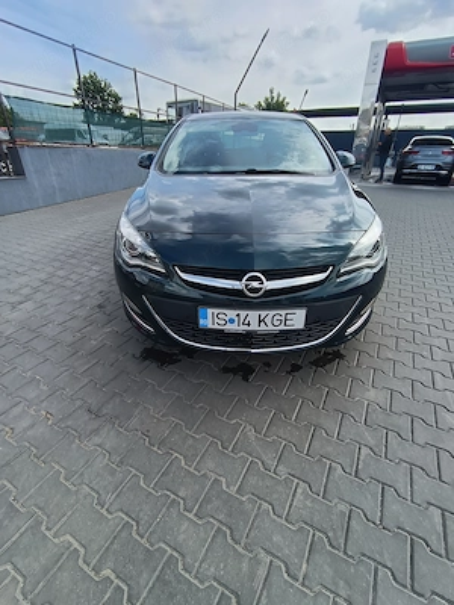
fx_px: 297
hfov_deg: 74.7
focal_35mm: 17
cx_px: 227
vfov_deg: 91.0
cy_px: 302
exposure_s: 1/437
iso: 101
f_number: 2.2
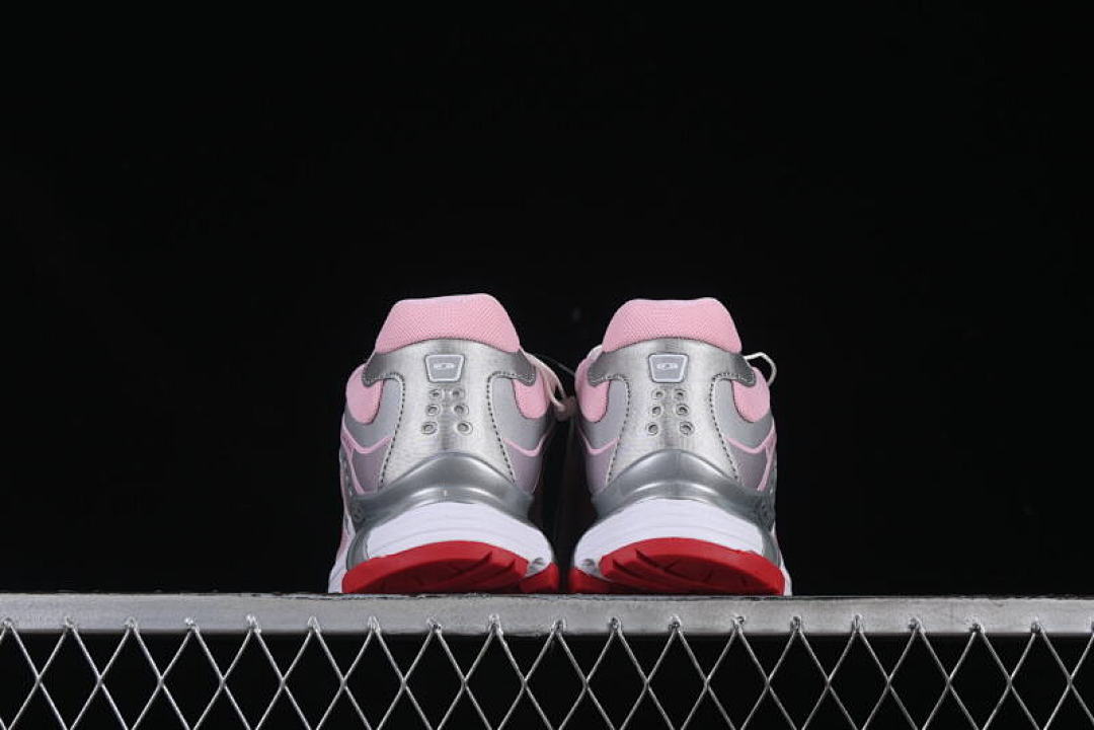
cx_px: 547
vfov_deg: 18.2
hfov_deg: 27.0
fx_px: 2279
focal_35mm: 75
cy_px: 365
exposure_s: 1/80
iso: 160
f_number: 8
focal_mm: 50
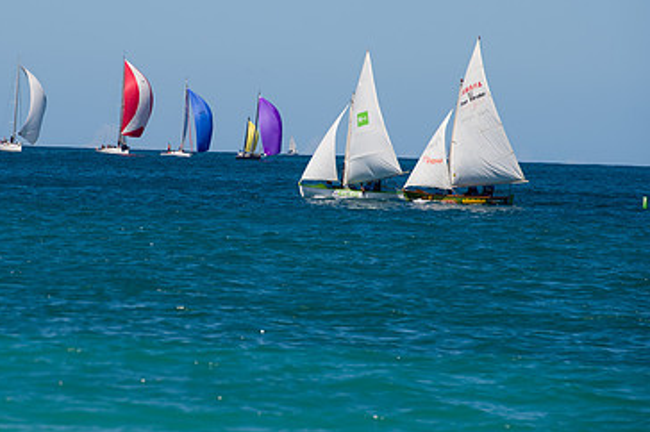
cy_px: 137
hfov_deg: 6.5
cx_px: 211
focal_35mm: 319
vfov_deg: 4.3
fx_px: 5754
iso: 100
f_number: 8
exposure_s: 1/800
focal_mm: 200
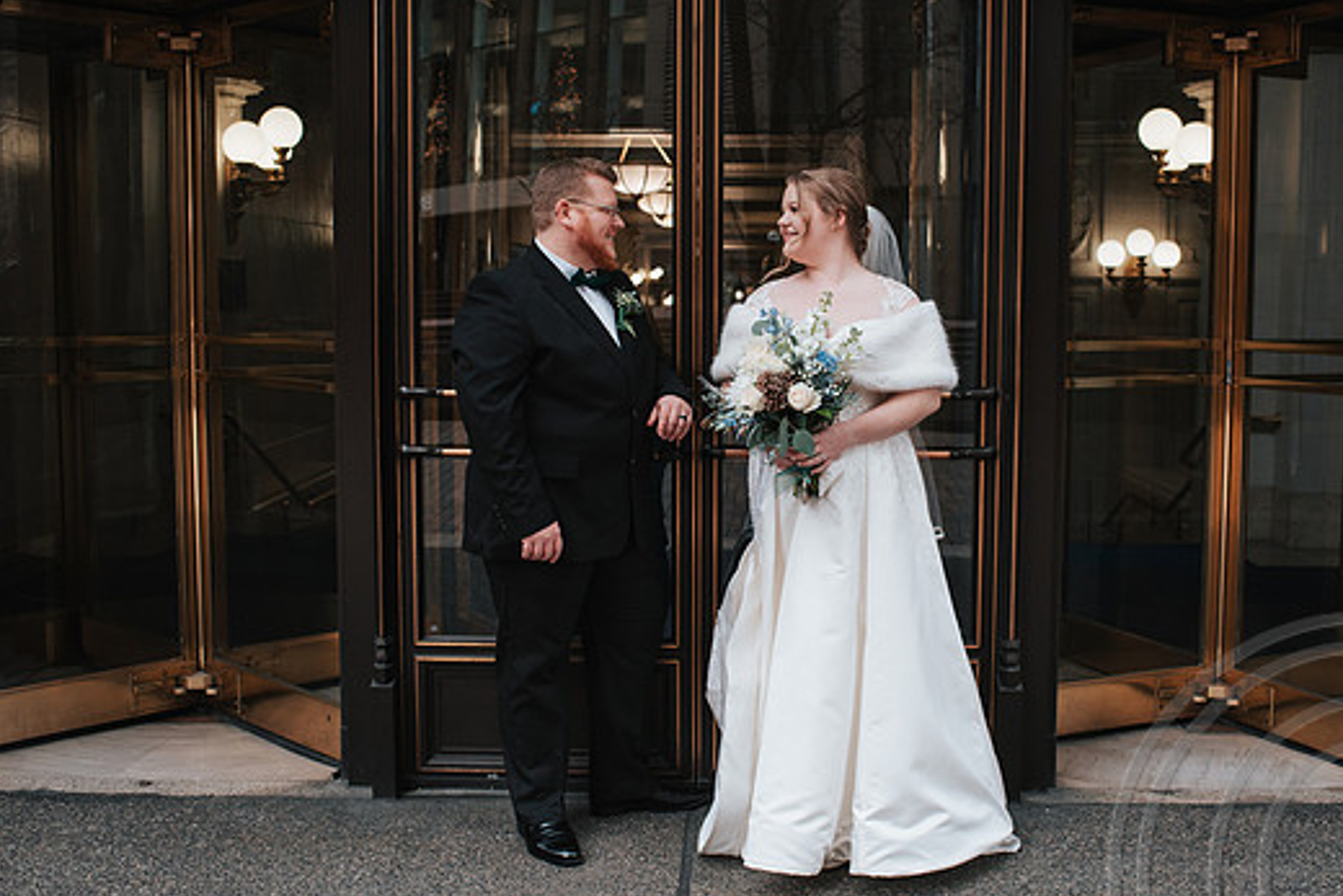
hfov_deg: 47.3
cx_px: 745
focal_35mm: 41
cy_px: 422
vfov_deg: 32.6
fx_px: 1530
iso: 1000
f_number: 3.5
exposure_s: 1/400
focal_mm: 35
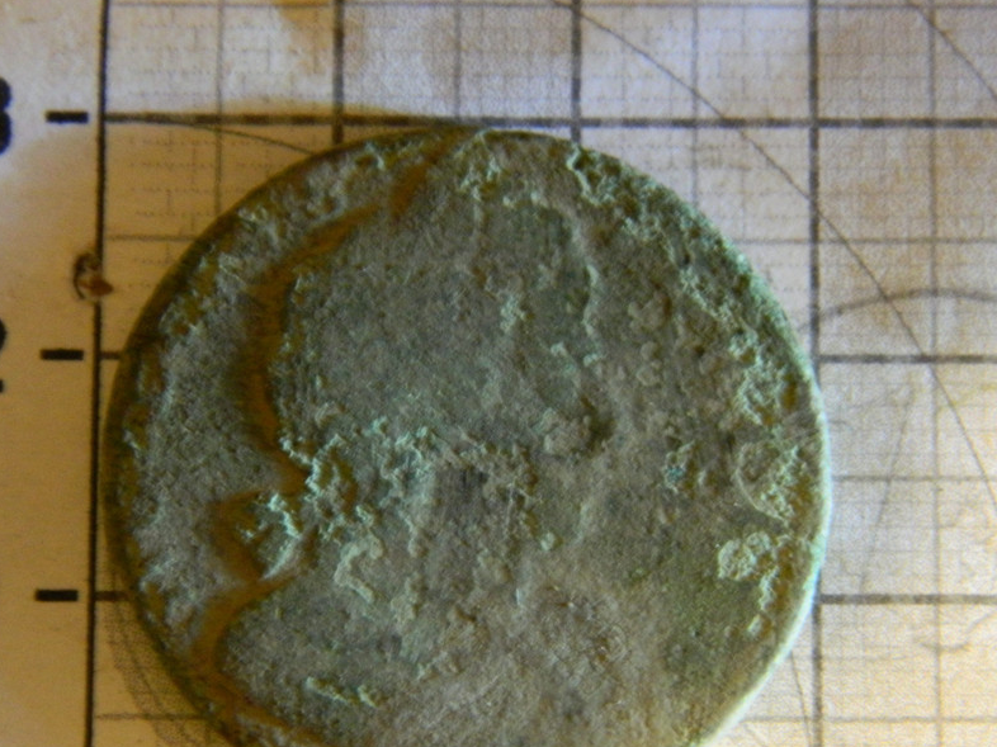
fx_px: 3282
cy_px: 490
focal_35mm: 114
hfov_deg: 17.3
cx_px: 497
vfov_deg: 13.0
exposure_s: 1/2.5
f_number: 4.2
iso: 400
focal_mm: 15.1
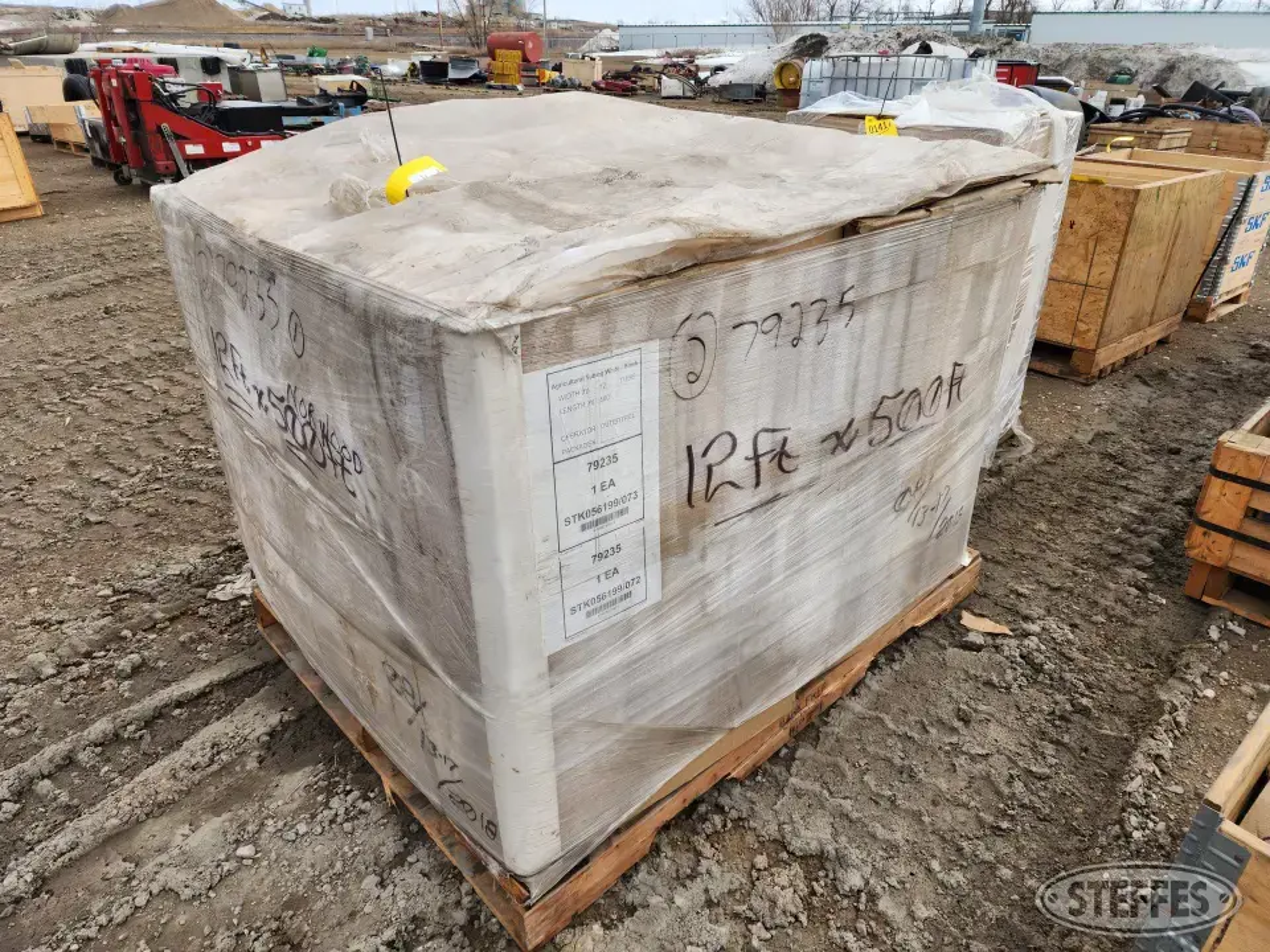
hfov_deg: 73.9
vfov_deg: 58.9
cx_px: 635
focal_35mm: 23
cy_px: 476
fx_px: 844
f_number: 1.8
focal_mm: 6.4
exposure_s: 1/696
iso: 12
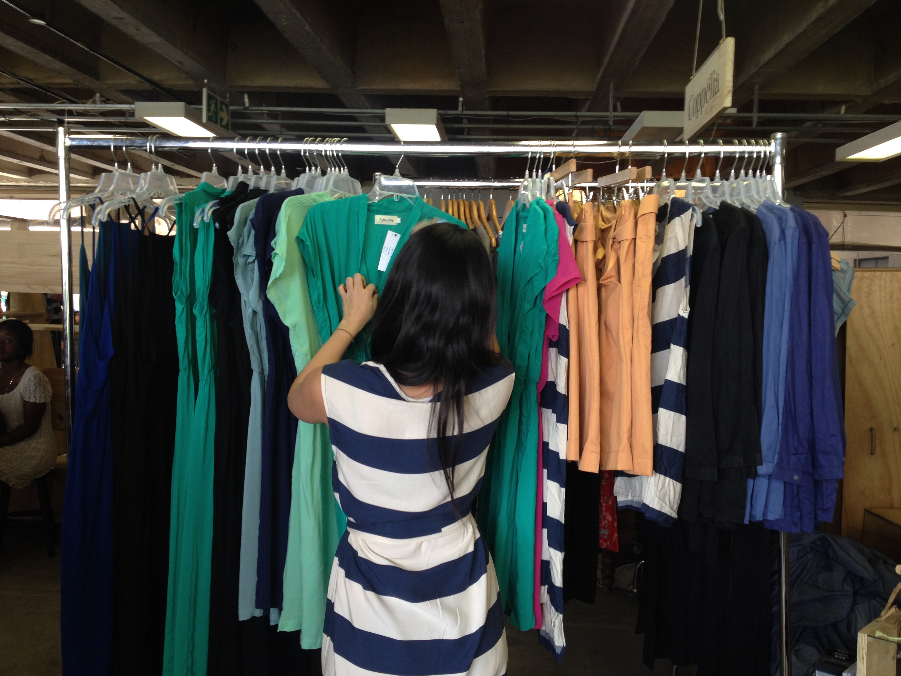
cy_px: 338
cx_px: 450
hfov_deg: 52.6
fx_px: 911
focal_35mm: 35
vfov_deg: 40.7
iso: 50
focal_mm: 4.28
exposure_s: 1/24
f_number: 2.4
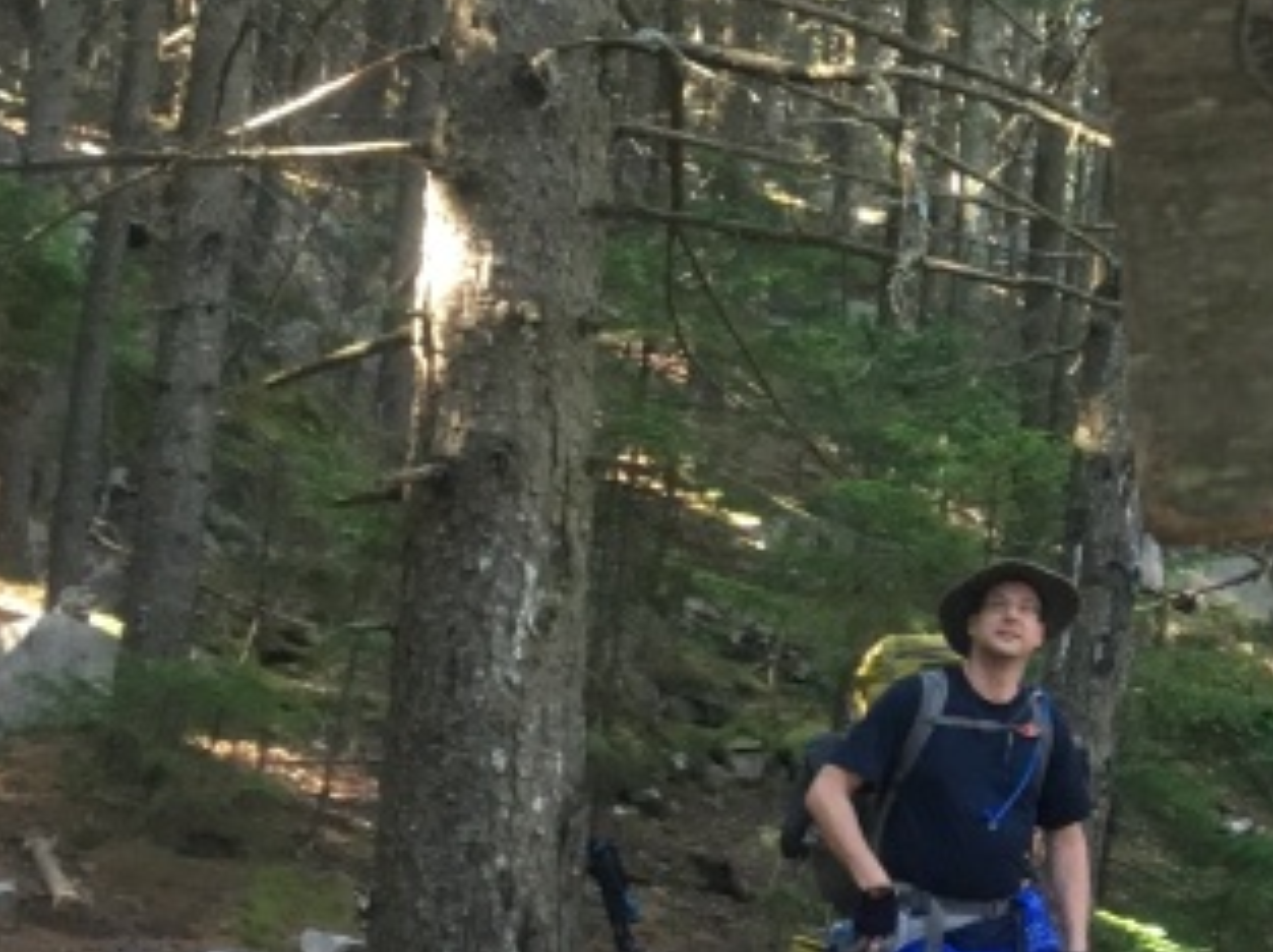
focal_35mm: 95
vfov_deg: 15.5
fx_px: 3490
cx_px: 1716
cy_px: 285
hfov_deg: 18.9
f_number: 2.2
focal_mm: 4.15
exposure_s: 1/30
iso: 100
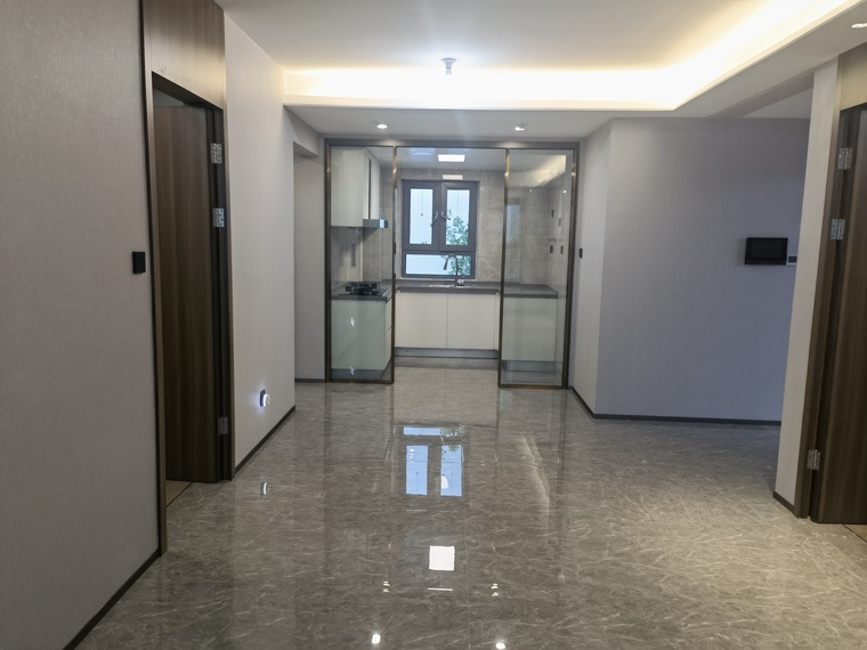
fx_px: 676
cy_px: 325
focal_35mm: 27
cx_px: 434
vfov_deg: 51.4
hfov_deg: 65.3
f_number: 1.9
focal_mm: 6.67
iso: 50
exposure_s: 1/100
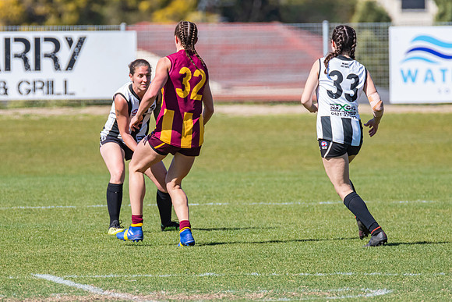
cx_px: 200
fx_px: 13044
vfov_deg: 1.3
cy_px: 174
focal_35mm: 1039
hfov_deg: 2.0
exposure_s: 1/2000
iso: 800
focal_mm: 600
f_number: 8
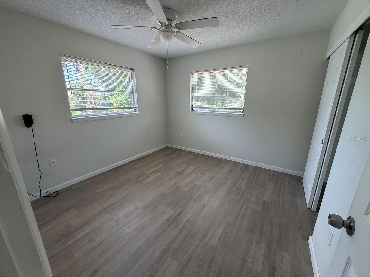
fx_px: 150
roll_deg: +0.4
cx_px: 185
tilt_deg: -15.9
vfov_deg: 85.7
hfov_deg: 102.1
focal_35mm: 14
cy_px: 138
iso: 125
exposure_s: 1/121
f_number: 2.2
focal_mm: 2.22
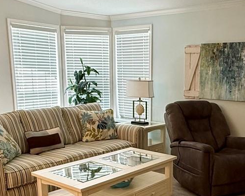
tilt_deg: -12.0
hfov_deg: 41.1
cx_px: 176
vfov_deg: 33.6
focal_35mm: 44
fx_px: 319
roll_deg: -0.7
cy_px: 141
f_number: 2.2
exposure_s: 1/120
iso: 250
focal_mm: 2.22
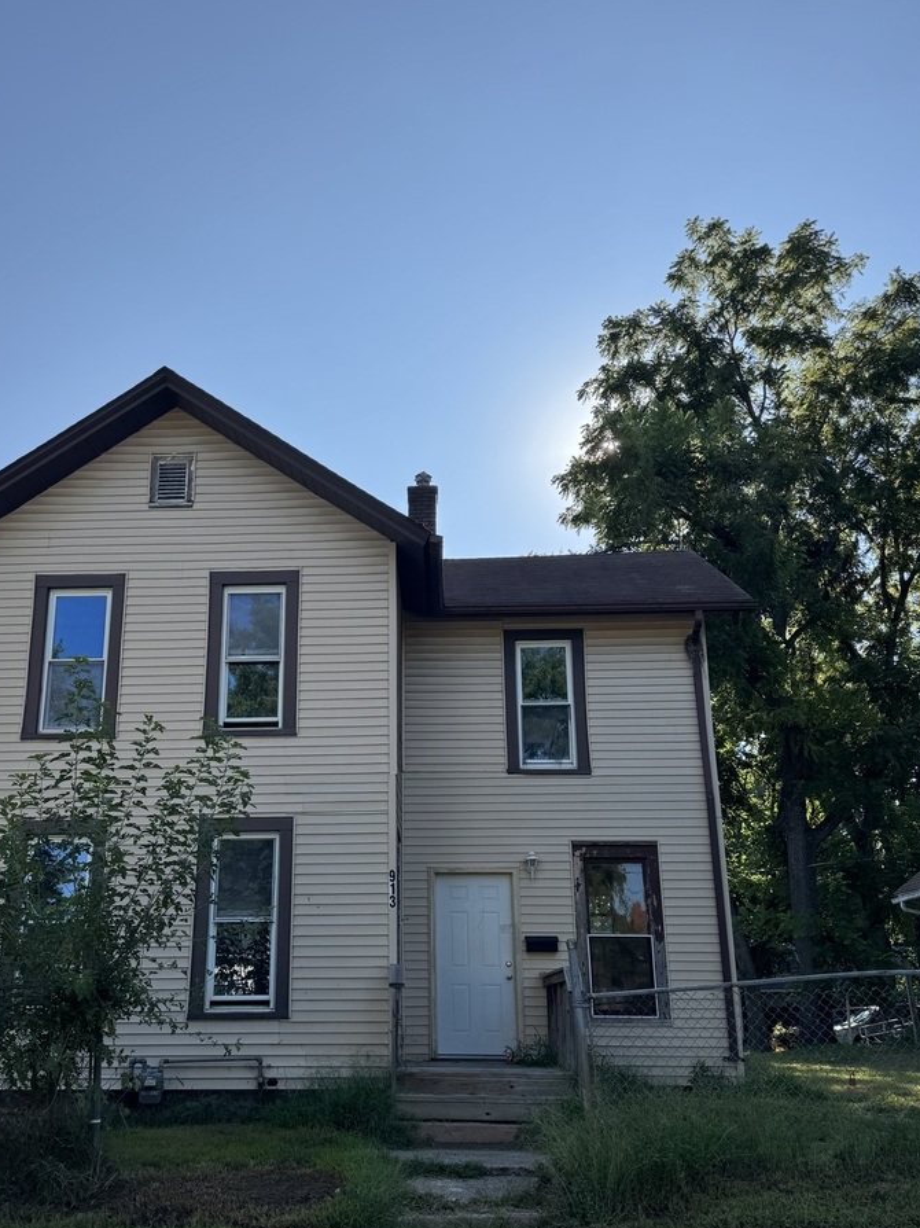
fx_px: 1028
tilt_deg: +16.4
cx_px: 386
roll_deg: -0.6
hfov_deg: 48.0
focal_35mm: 29
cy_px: 736
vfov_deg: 61.2
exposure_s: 1/3802
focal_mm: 6.76
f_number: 1.78
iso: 80
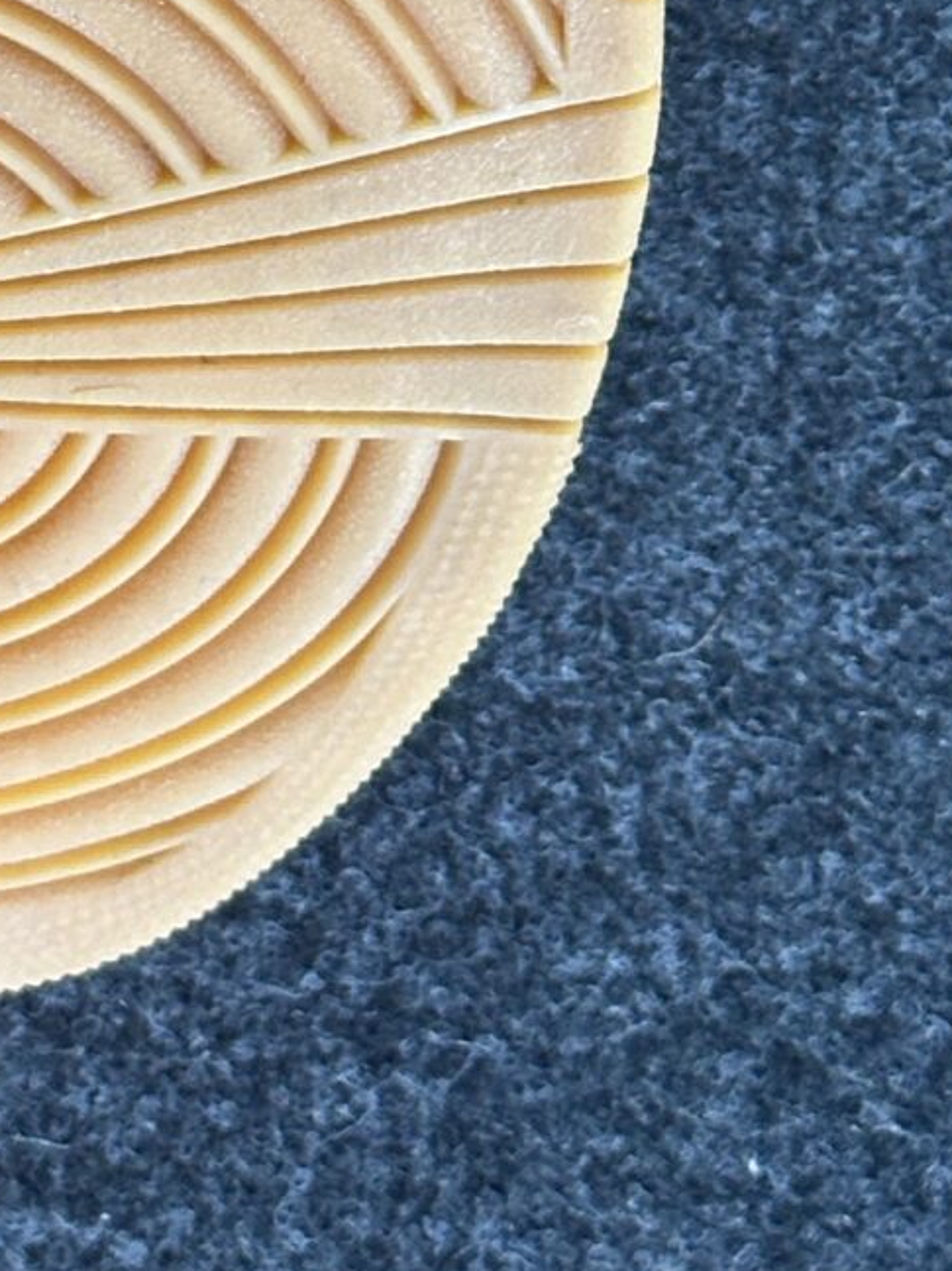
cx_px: -528
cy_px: -312
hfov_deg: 7.7
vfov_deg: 10.2
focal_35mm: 190
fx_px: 6969
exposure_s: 1/50
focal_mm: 6.86
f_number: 1.78
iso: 125
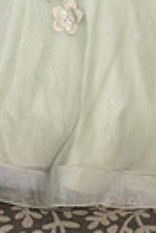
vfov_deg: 10.5
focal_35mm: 185
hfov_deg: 7.5
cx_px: 76
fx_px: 1196
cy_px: -160
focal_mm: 36
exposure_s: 1/160
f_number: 3.5
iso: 400
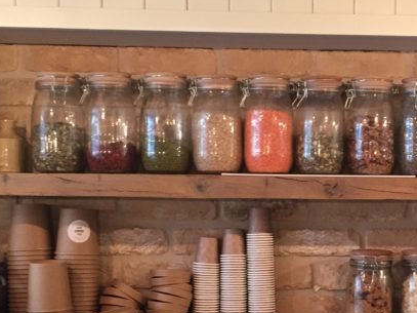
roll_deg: +0.1
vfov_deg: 20.1
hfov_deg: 26.3
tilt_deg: -1.1
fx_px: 879
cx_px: 321
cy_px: 219
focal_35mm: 73
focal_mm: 4.15
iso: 200
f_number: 2.2
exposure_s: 1/33
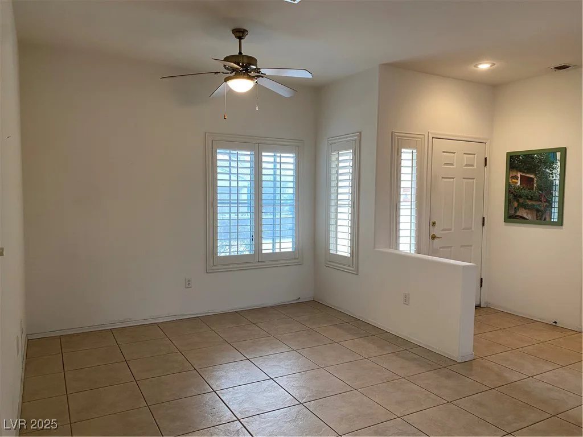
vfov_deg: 53.1
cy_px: 218
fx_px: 438
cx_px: 292
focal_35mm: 26
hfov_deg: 67.3
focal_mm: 4.25
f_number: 1.8
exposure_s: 1/60
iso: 100
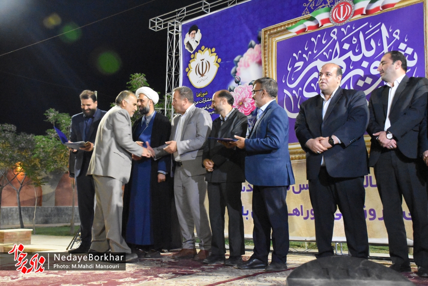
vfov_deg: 34.2
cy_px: 143
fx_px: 464
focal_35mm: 39
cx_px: 214
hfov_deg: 49.5
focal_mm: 26
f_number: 5.6
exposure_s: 1/30
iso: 12800
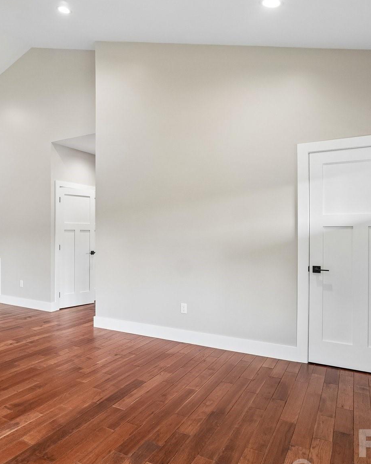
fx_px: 343
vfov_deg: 68.1
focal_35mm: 25
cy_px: 234
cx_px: 76
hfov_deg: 53.2
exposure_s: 1/20
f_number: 8
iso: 400
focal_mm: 10
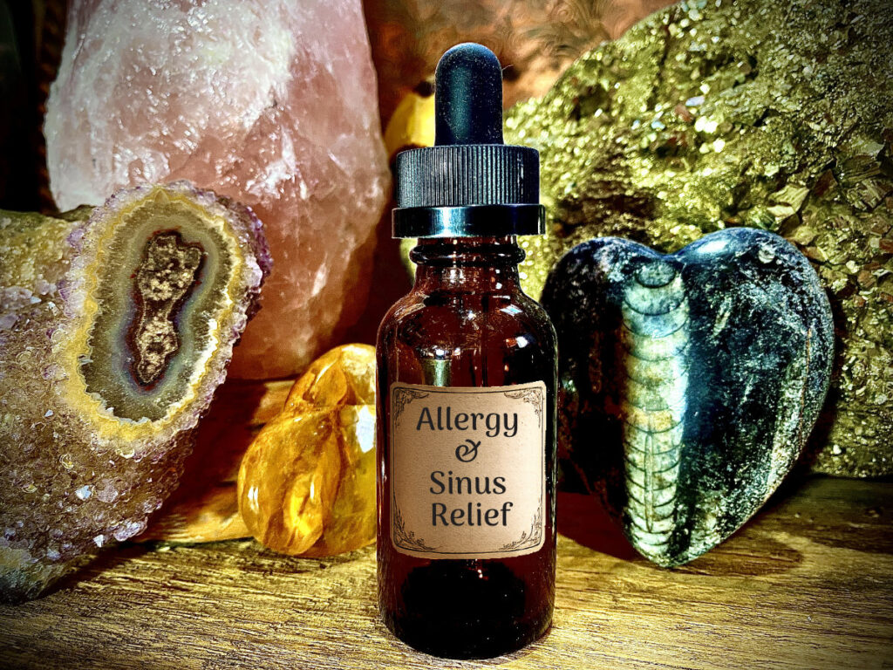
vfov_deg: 54.9
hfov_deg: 69.4
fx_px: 645
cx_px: 446
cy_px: 335
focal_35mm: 25
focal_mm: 4.2
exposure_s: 1/50
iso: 160
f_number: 1.8
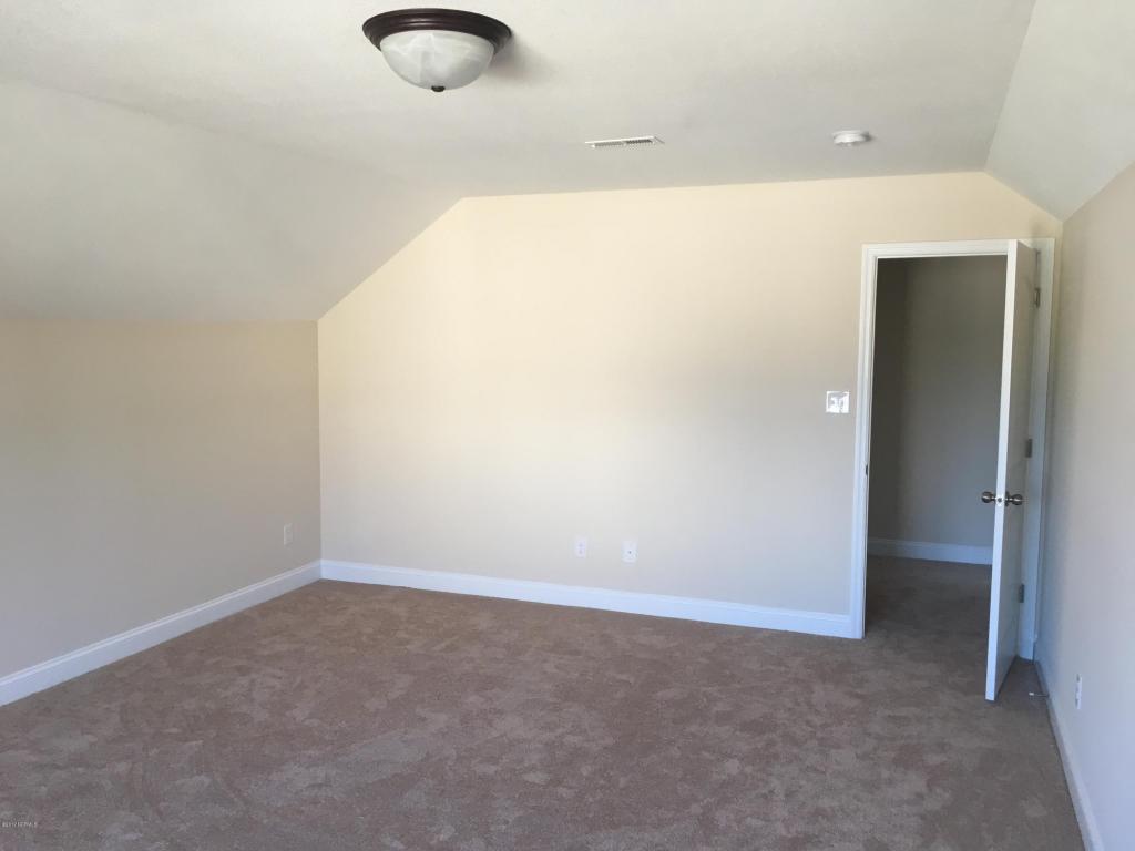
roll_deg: +0.2
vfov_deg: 48.2
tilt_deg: -4.4
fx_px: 951
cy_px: 426
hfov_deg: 61.7
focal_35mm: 29
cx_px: 568
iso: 25
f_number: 2.2
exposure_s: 1/30
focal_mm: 4.15
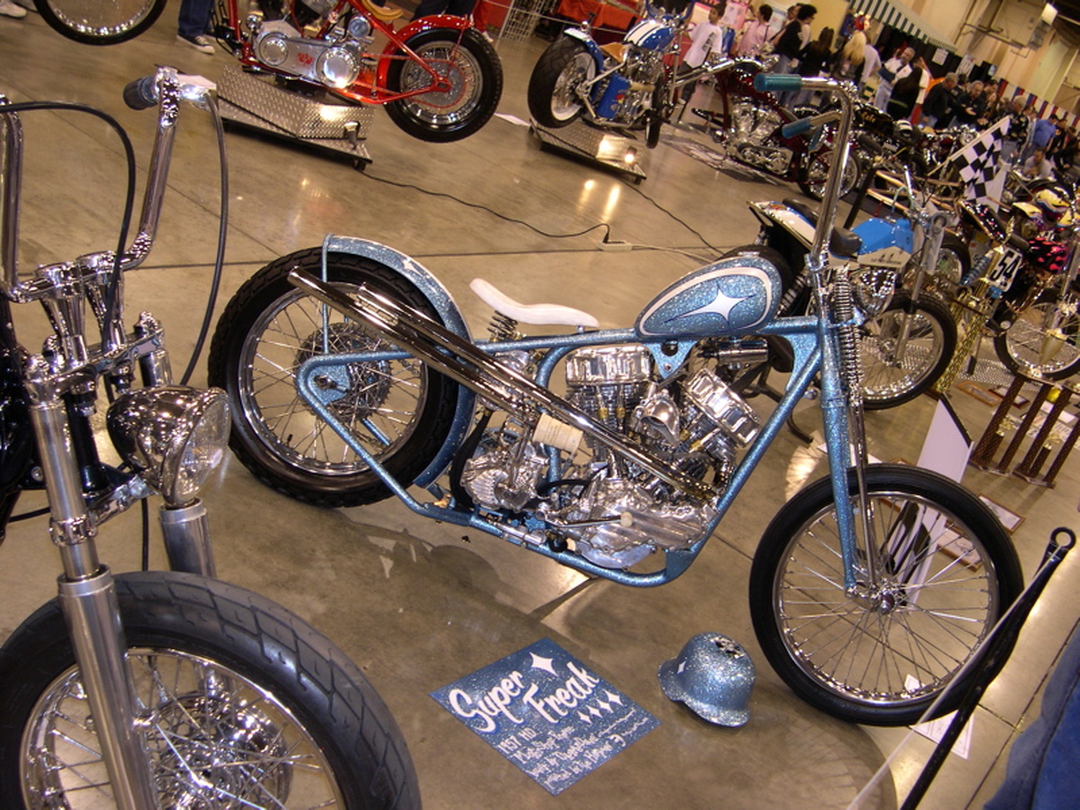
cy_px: 405
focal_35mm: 38
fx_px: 1186
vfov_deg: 37.7
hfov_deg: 49.0
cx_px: 540
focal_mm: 8
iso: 100
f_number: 2.8
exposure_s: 1/30
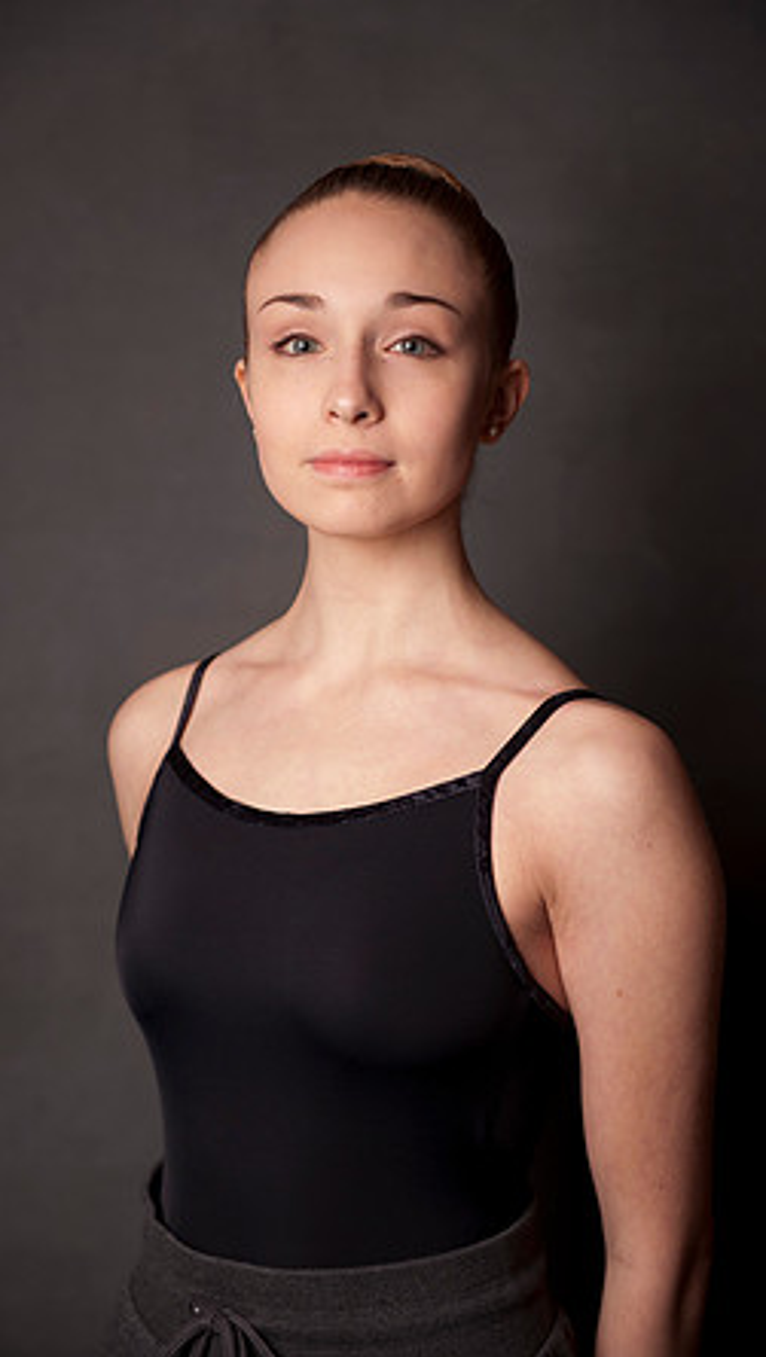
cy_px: 683
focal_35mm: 74
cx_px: 380
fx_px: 2667
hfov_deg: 16.3
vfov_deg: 28.6
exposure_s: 1/160
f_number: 3.2
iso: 100
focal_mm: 70
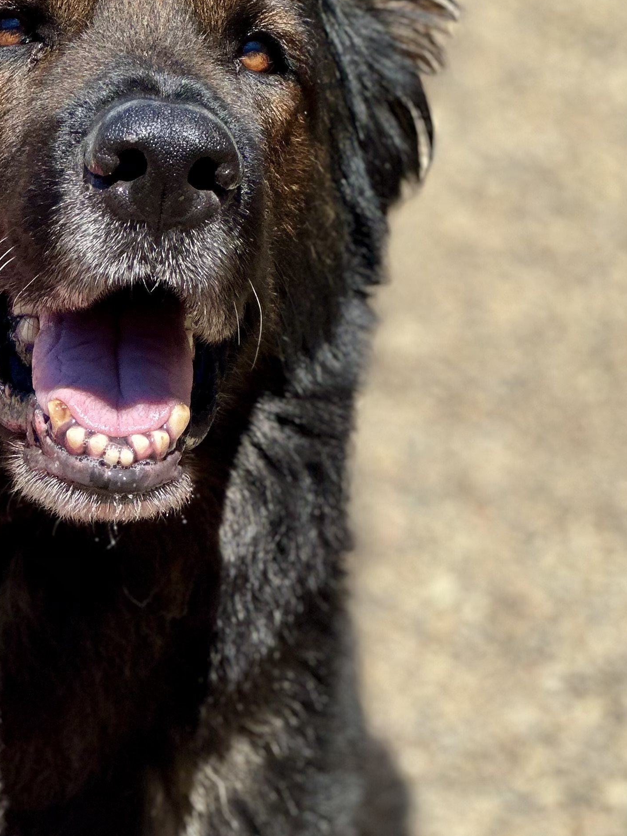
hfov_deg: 9.0
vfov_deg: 12.0
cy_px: 376
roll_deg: -1.8
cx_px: 69
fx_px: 3960
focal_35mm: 164
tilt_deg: -27.5
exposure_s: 1/475
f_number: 2.8
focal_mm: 9
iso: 32
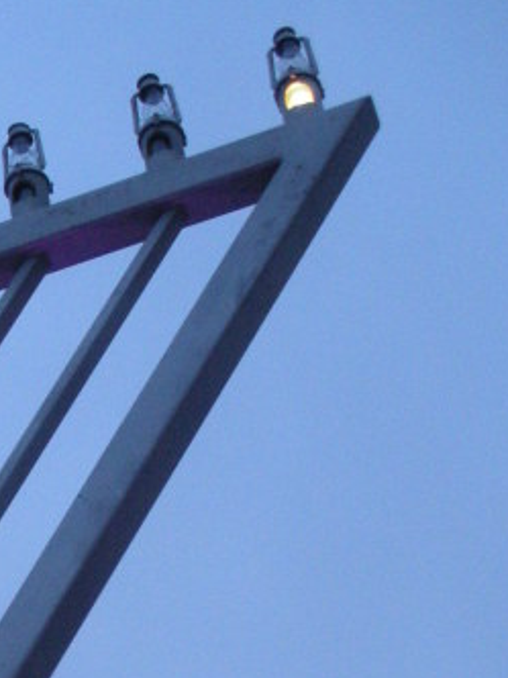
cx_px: -118
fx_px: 2172
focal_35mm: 111
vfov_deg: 16.1
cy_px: 1031
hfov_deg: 13.0
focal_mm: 6.3
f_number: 3.5
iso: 333
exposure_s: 1/66.7
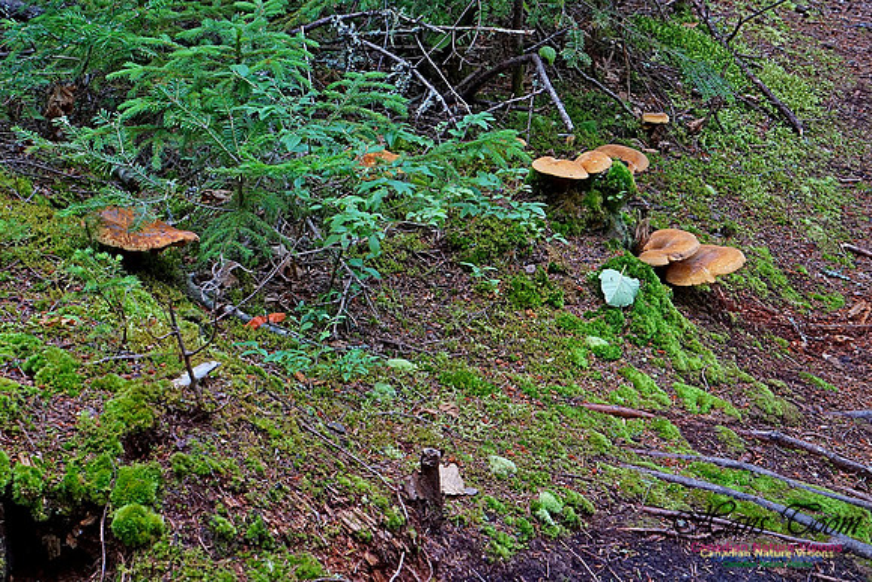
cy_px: 291
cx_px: 436
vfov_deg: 16.6
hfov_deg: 24.6
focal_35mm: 82
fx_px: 1999
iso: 1000
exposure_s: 1/50
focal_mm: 55
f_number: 13
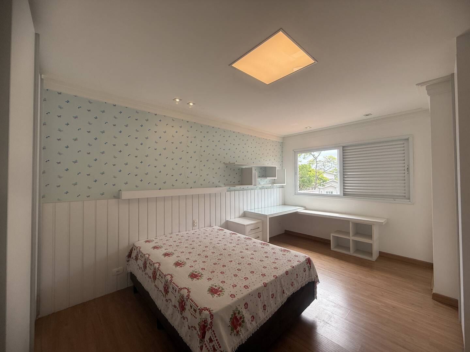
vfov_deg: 85.7
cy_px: 176
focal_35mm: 14
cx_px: 235
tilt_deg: +1.6
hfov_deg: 102.1
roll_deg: -0.2
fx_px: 190
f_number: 2.2
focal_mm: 2.22
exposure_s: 1/255
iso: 64
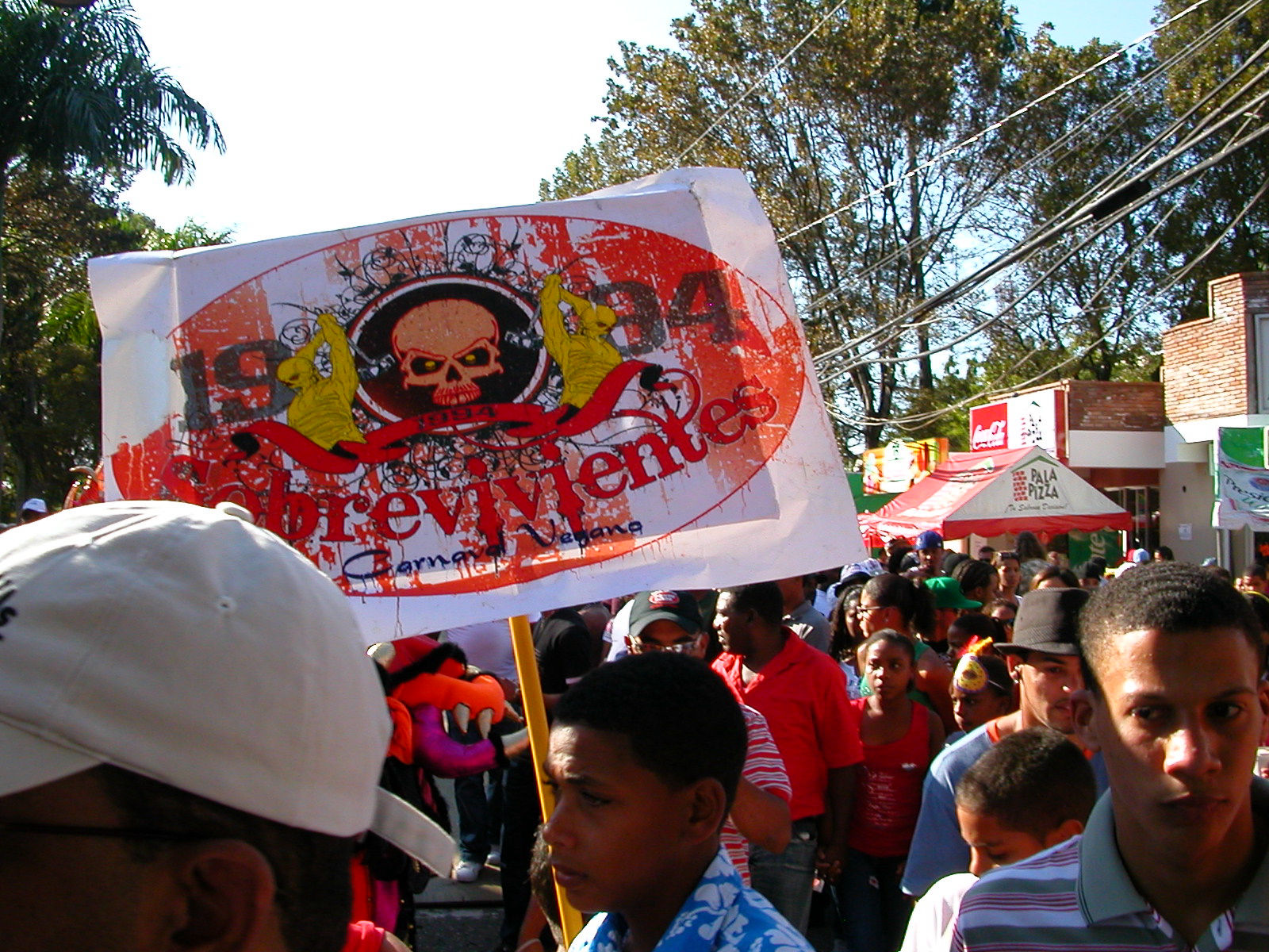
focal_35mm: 37
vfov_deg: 38.7
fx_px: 1356
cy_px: 476
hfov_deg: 50.1
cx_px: 634
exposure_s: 1/247
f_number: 4.5
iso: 100
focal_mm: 5.6
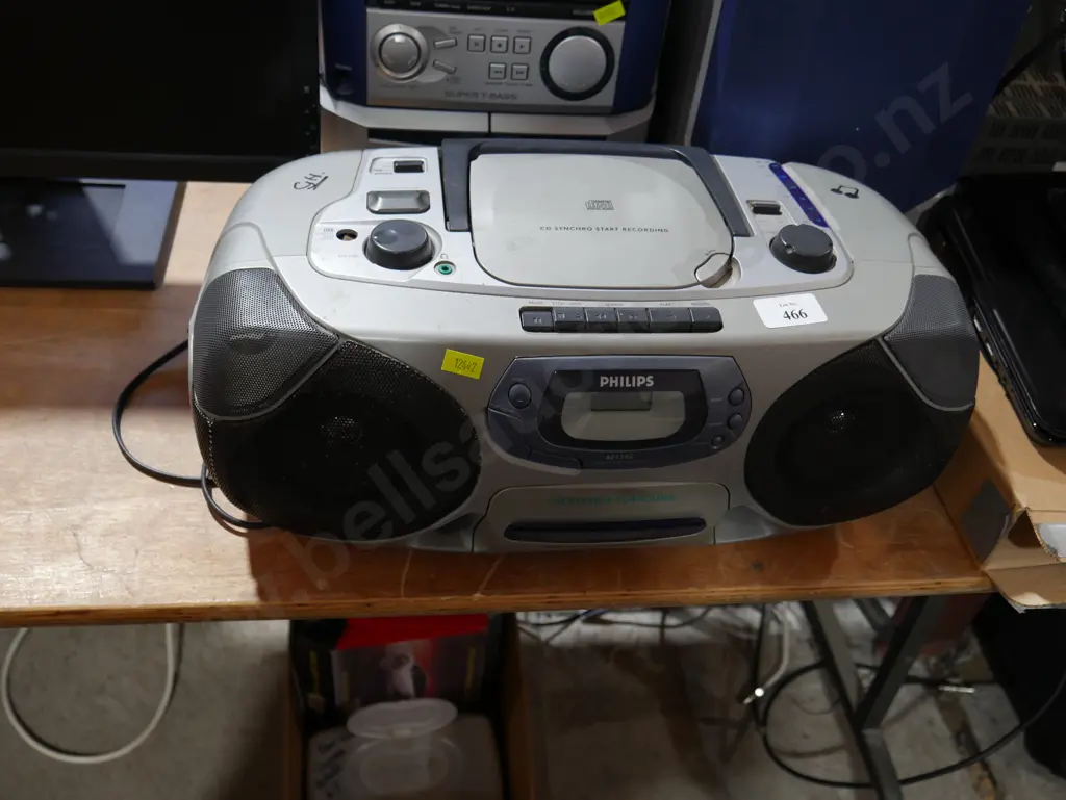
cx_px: 533
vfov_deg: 44.2
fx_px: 986
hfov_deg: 56.8
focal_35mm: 32
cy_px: 400
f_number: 3.6
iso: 400
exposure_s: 1/60
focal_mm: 16
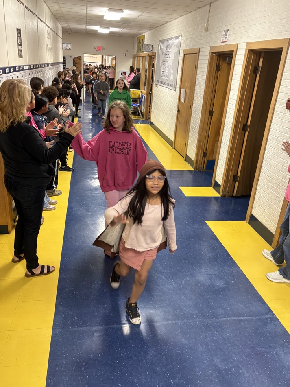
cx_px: 139
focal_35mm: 28
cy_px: 191
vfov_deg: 63.4
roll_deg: -3.7
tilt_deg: -21.2
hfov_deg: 49.7
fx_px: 313
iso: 200
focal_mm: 5.96
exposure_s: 1/60
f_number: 1.6
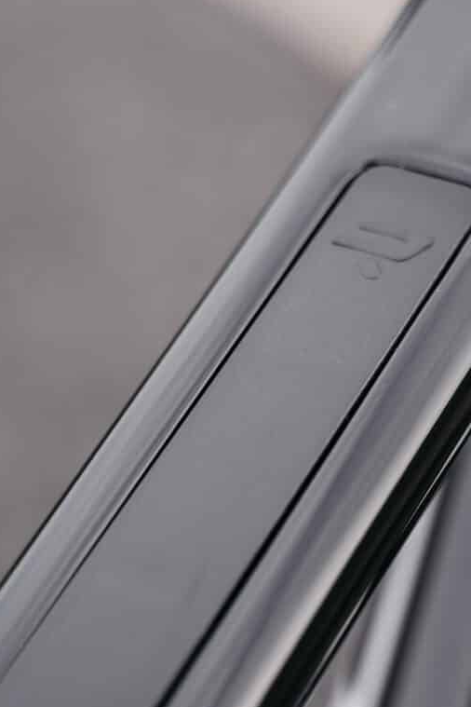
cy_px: 393
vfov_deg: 18.9
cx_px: 391
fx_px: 2119
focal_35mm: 108
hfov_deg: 12.6
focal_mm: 40
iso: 160
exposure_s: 1/800
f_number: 2.8
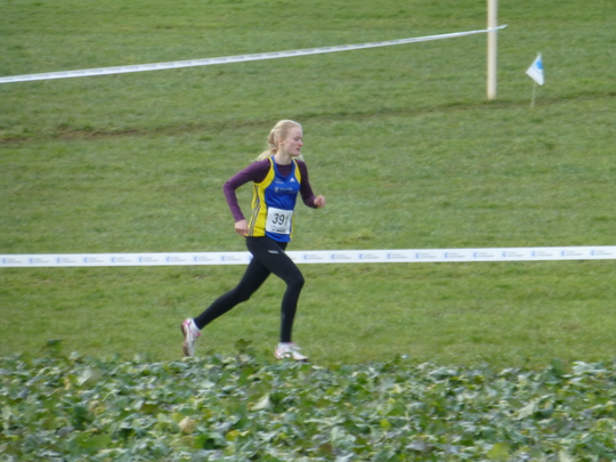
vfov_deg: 3.6
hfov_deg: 4.8
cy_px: 231
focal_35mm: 409
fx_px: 7278
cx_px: 308
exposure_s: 1/125
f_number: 6
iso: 160
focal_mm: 73.1
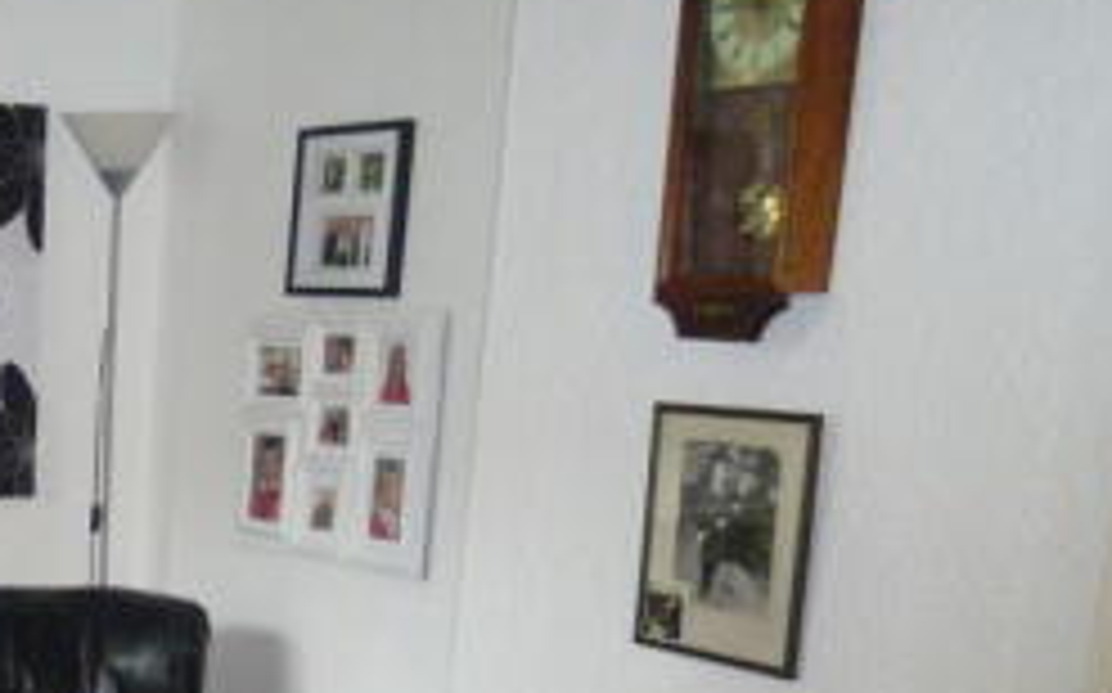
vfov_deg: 20.7
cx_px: -151
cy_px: 736
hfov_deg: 30.1
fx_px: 1817
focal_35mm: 60
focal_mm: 4.3
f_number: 2.2
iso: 320
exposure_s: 1/60
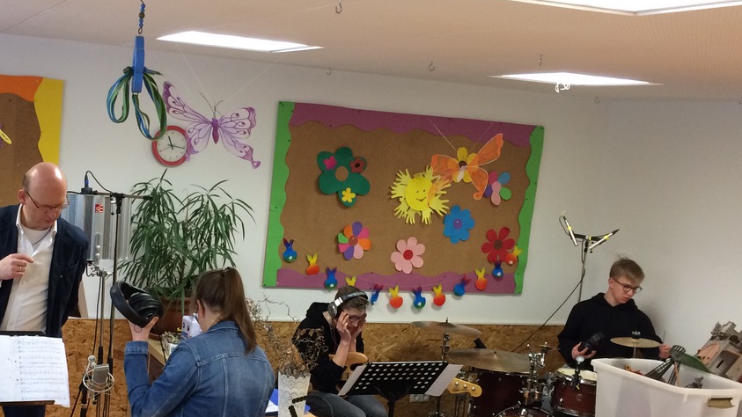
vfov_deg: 24.8
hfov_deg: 42.1
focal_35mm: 48
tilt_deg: -9.2
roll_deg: -4.7
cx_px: 223
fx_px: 944
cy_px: 279
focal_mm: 4.15
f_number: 2.2
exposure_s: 1/33
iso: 80
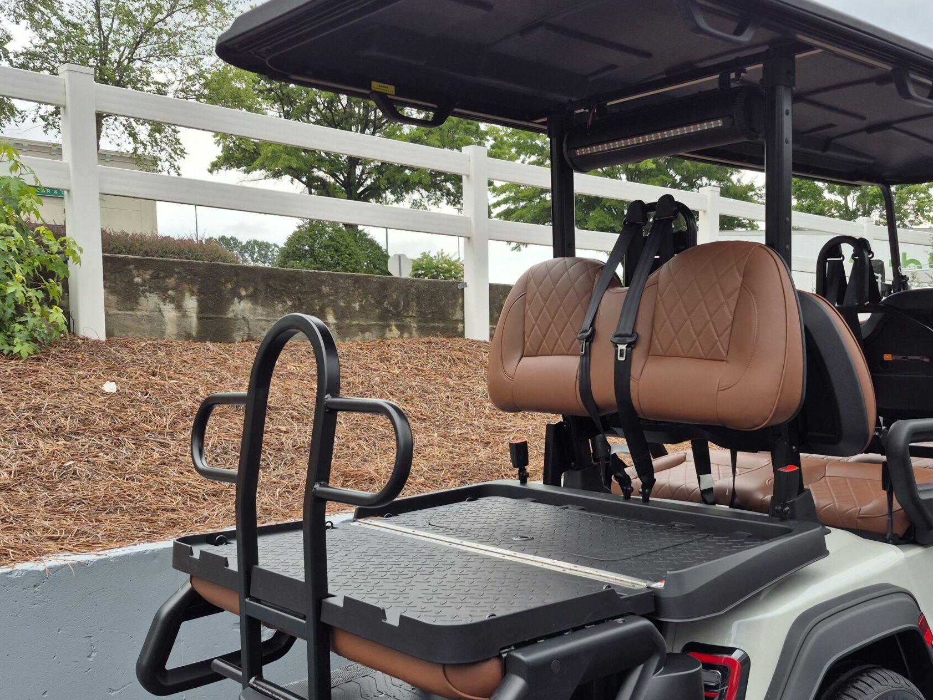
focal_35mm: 35
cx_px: 580
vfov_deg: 40.6
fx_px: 943
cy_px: 415
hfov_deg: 52.1
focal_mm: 5.4
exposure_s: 1/686
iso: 25
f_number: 1.8
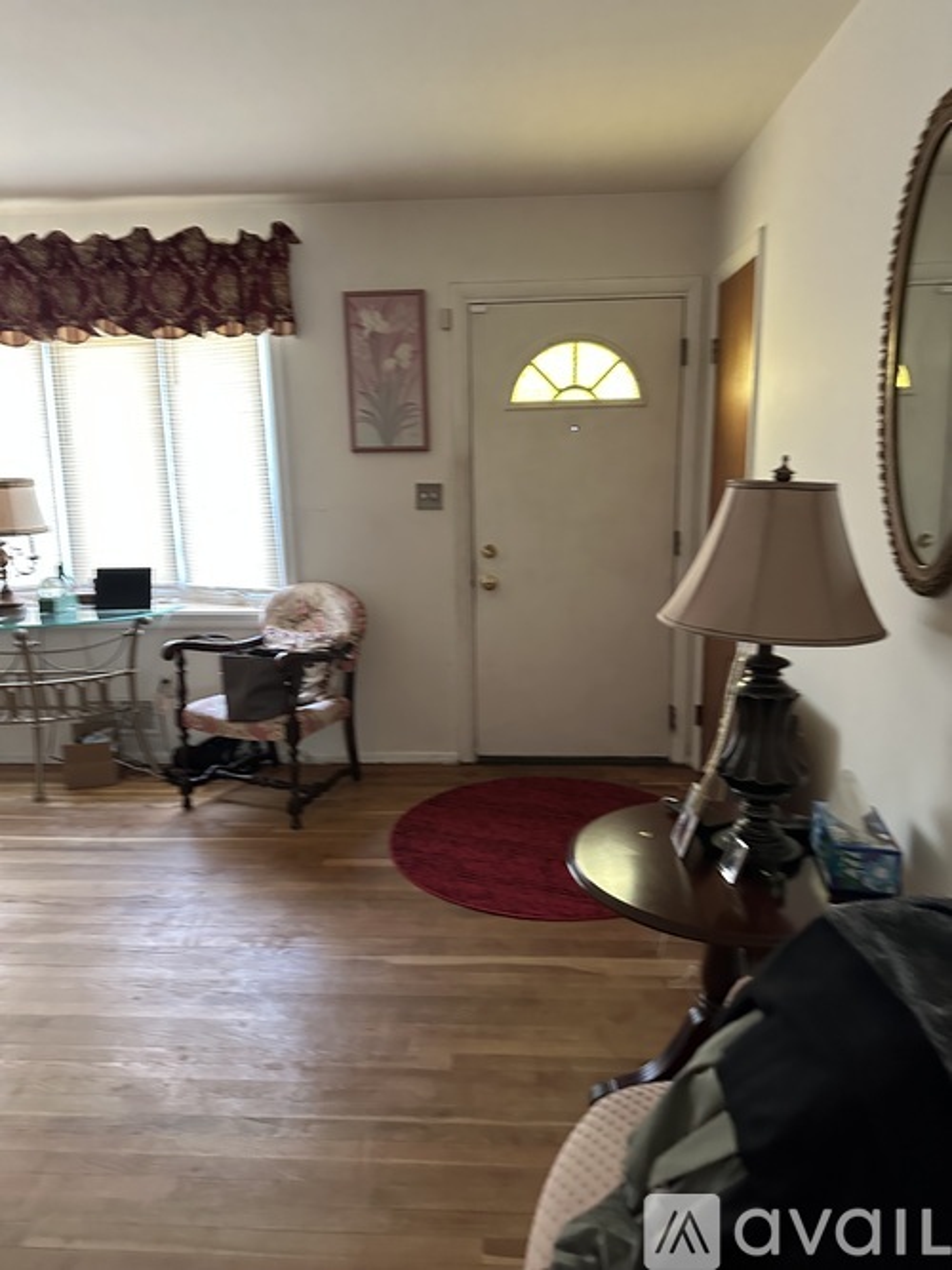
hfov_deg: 56.8
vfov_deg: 71.6
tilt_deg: -8.7
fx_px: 880
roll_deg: -2.0
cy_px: 635
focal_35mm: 24
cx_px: 476
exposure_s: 1/46
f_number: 1.78
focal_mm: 6.86
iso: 800
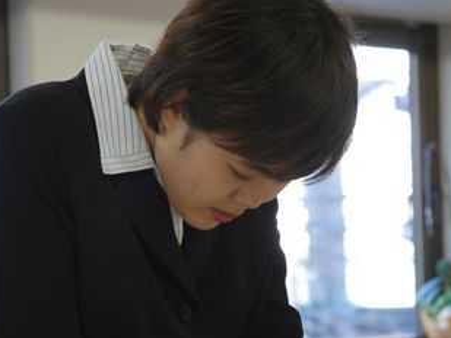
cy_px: 170
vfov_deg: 10.1
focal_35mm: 147
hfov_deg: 13.4
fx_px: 1916
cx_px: 239
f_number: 4.5
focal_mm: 70
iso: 200
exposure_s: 1/40
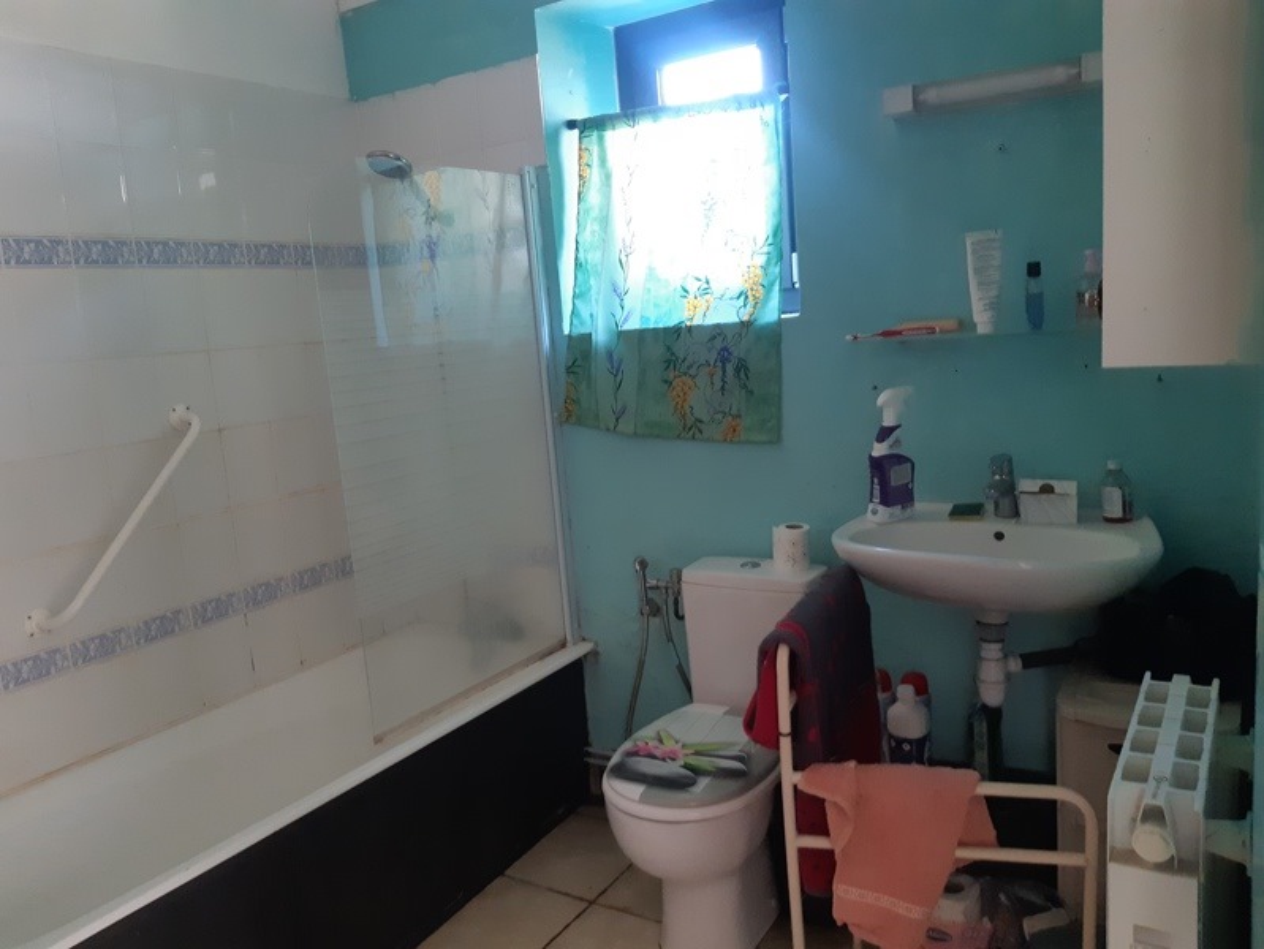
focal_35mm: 26
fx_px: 950
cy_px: 474
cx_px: 632
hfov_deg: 67.3
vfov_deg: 53.1
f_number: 1.7
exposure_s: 1/50
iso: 250
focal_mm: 3.93
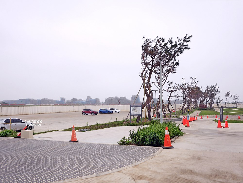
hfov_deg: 63.4
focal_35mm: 28
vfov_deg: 49.8
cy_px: 92
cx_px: 122
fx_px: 197
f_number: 3.5
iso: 200
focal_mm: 14
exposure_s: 1/1000
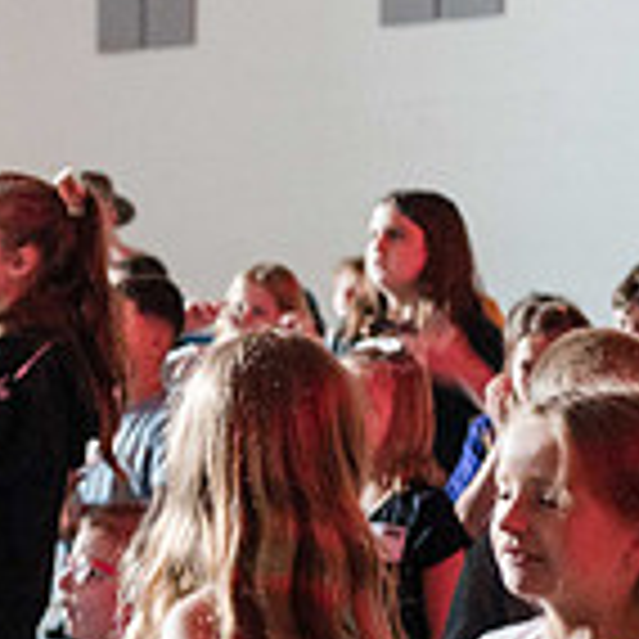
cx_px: -425
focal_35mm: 129
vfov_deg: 13.5
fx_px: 2694
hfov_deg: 12.6
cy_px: 458
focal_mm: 35
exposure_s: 1/30
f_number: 2.8
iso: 6400
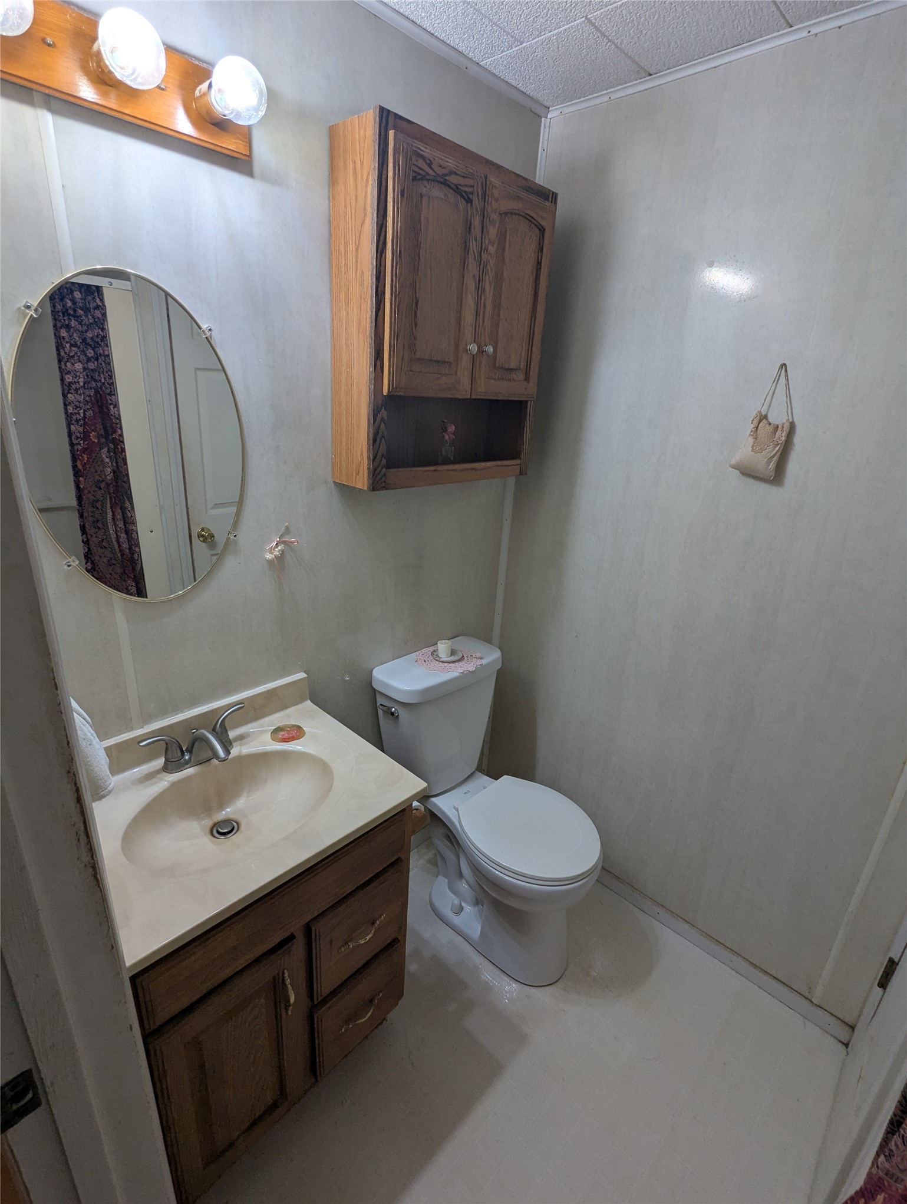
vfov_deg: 94.4
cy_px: 602
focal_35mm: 16
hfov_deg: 78.3
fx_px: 557
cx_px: 454
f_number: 2.2
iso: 42
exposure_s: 1/40
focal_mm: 2.35
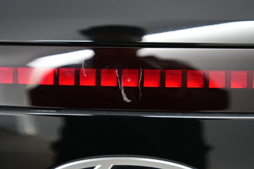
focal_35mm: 28
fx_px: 197
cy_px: 84
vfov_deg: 46.4
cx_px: 127
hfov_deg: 65.5
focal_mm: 28
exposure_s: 1/60
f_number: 2.8
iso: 2000
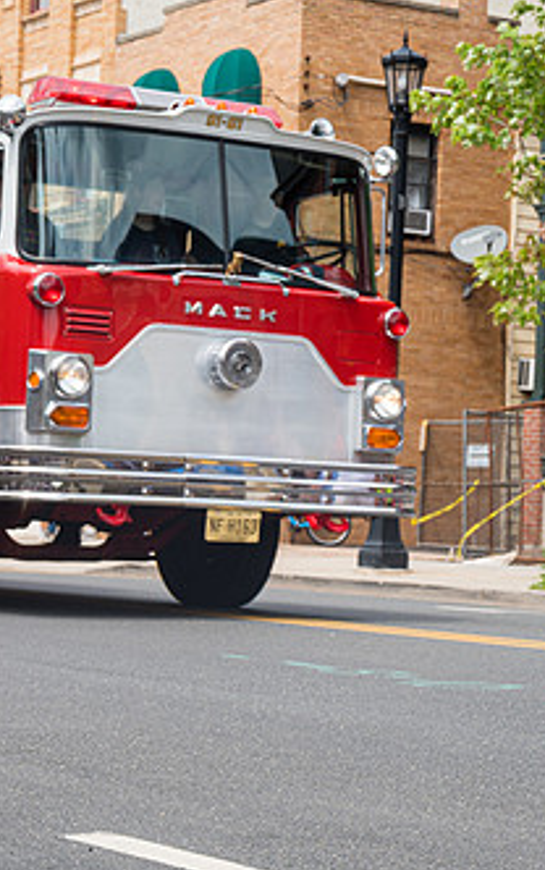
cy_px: 438
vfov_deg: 21.6
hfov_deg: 13.6
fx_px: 2277
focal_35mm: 96
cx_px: 128
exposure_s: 1/100
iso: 100
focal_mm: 54
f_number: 10
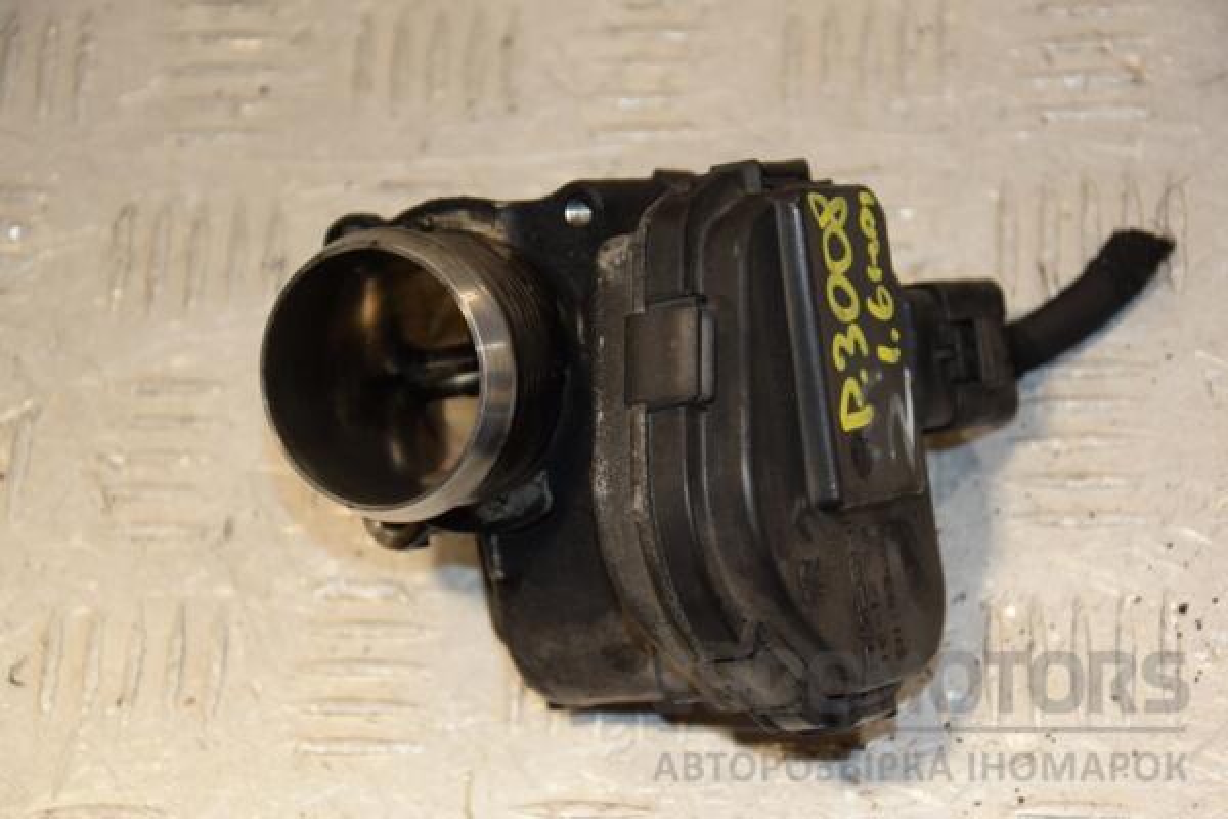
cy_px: 410
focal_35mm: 105
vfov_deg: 13.0
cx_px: 614
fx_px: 3581
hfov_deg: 19.5
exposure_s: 1/200
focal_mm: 70
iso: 800
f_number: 5.3
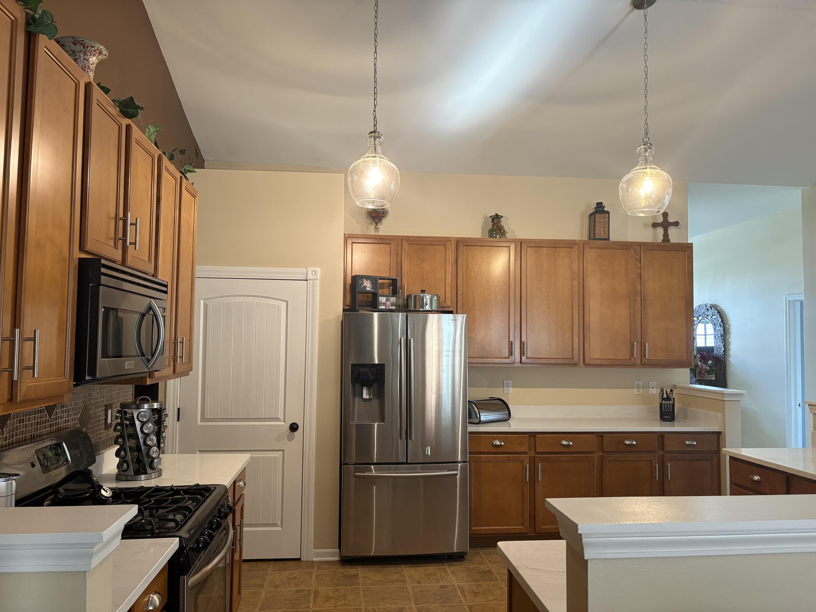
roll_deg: -0.1
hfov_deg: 67.3
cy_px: 306
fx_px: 613
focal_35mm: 26
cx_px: 408
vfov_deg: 53.1
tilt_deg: +3.2
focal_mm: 5.96
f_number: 1.6
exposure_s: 1/60
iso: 200
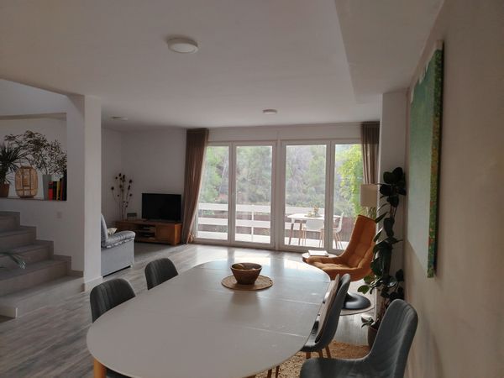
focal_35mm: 24
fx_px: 349
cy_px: 189
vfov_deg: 56.8
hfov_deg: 71.6
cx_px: 252
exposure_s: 1/100
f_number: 1.75
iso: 363
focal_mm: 5.25
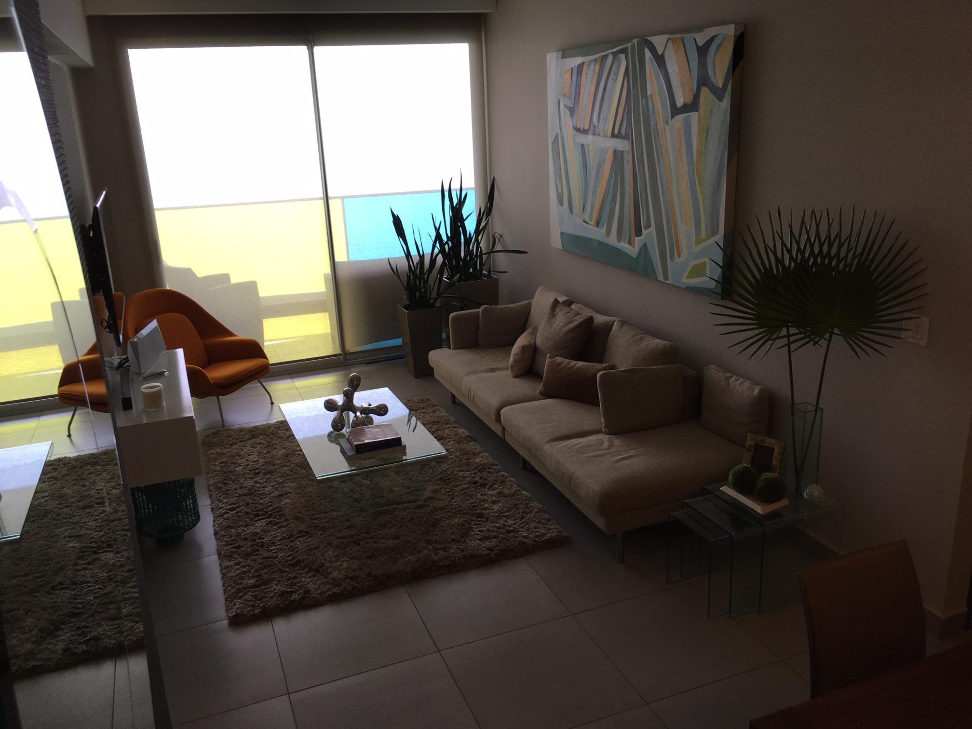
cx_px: 486
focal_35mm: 29
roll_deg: +3.5
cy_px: 364
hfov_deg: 61.7
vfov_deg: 48.2
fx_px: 814
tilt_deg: -18.2
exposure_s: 1/130
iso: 25
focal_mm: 4.15
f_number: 2.2
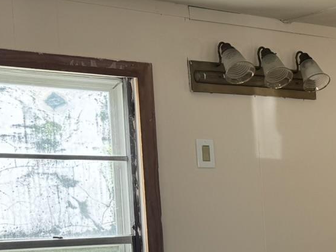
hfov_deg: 19.2
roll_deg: +0.5
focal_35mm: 88
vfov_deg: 16.2
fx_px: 854
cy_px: 293
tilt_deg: -7.1
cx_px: 516
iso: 80
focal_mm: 6.76
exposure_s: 1/166
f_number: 1.78
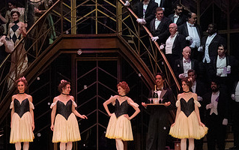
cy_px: 32
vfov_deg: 6.6
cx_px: 83
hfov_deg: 10.5
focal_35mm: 200
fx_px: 1304
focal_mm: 108
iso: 12800
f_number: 16
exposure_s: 1/400
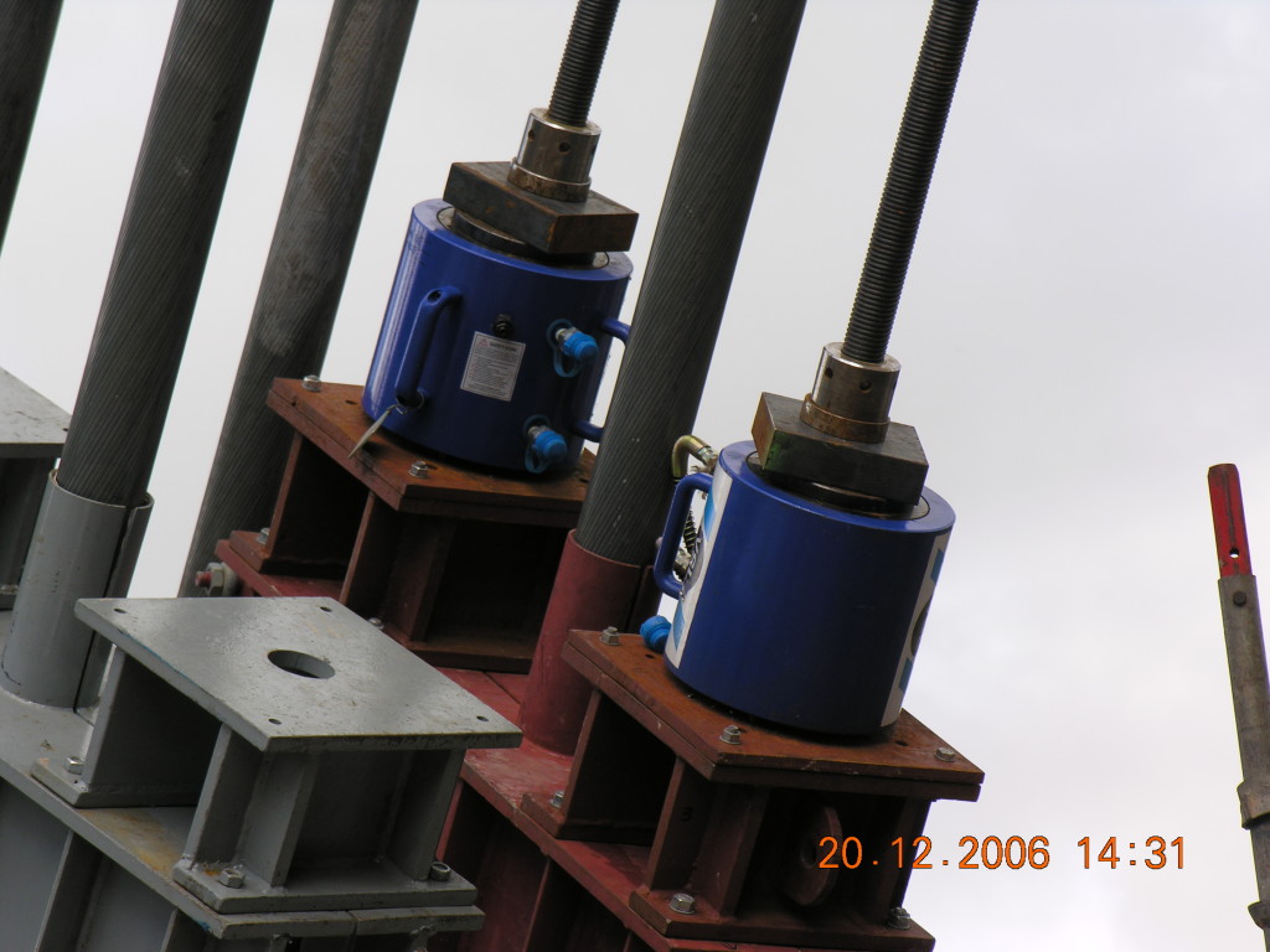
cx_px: 635
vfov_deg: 6.2
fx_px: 8805
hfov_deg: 8.2
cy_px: 476
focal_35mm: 240
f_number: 6.2
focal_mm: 61
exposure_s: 1/149
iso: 50
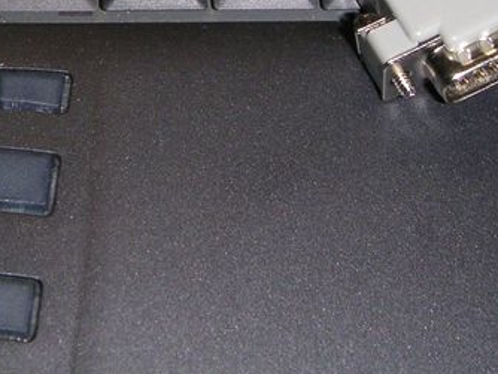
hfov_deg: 21.1
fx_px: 1310
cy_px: 4
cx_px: 58
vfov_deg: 16.0
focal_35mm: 91
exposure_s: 1/45
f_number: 6.7
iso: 160
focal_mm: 6
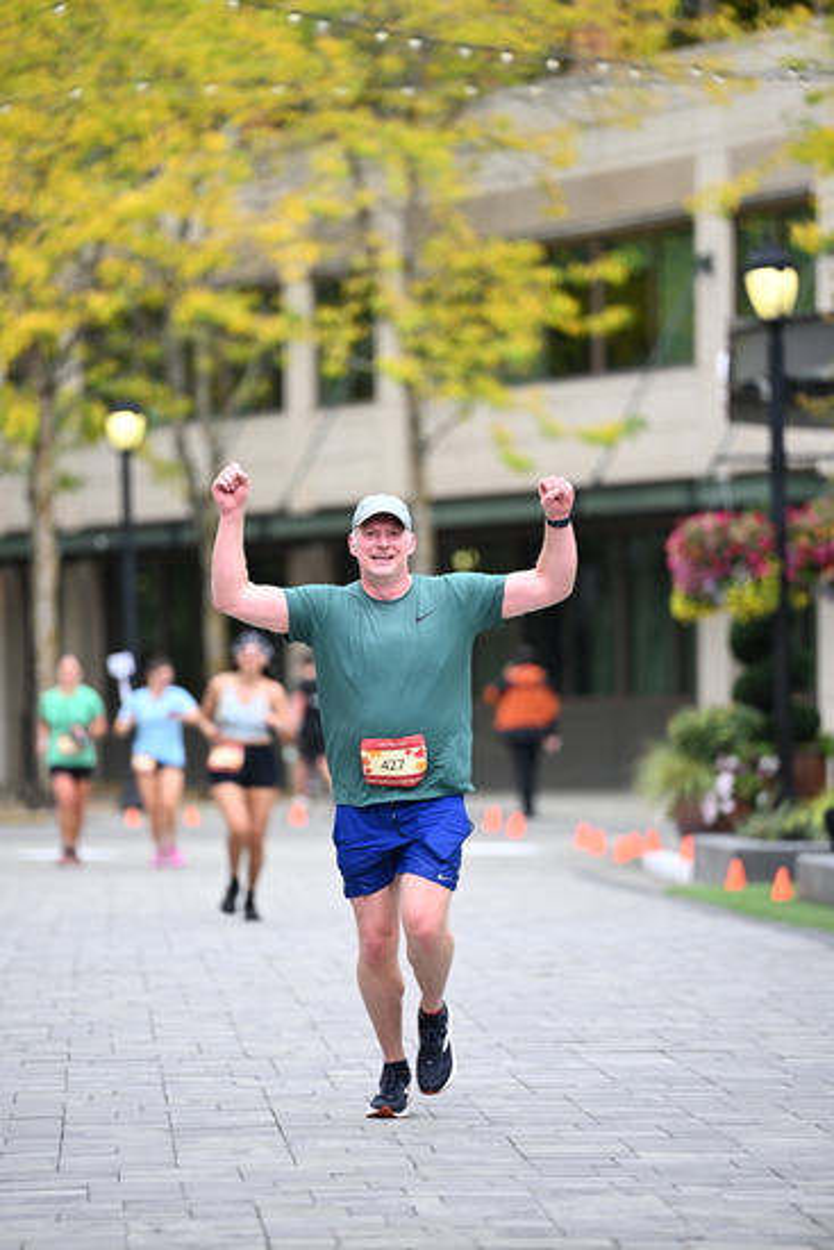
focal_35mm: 200
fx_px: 6945
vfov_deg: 10.3
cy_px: 625
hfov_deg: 6.9
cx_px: 417
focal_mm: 200
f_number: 2.8
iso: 640
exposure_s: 1/1600
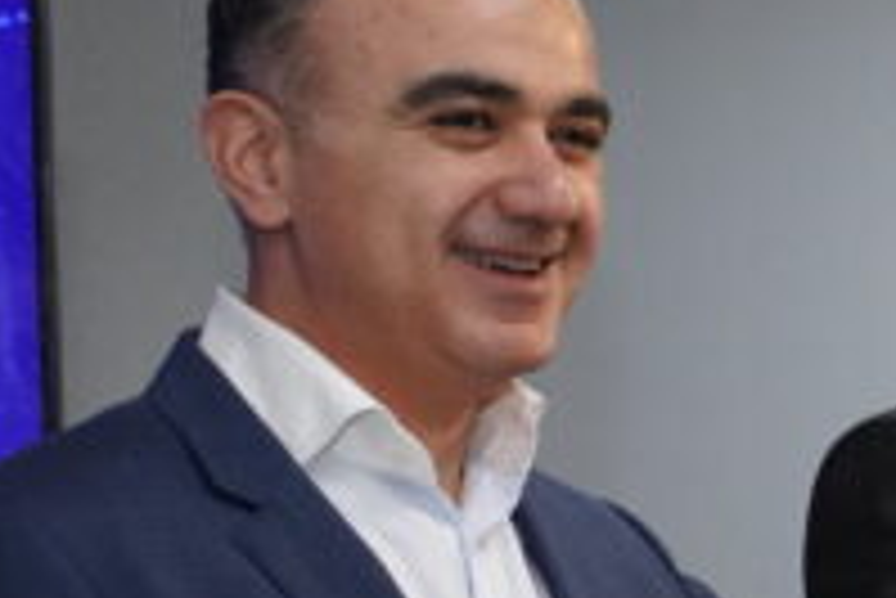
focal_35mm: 180
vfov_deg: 7.5
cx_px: 1580
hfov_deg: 10.7
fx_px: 4483
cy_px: 798
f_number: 3.5
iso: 2000
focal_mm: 35
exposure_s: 1/200
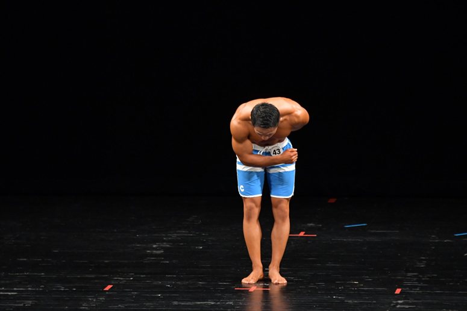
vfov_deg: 4.6
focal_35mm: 300
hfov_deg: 6.9
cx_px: 234
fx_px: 3890
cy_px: 156
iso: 3200
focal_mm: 200
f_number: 5.6
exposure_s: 1/400
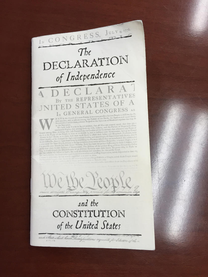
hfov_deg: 48.2
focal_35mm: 29
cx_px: 104
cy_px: 138
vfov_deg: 61.7
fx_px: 232
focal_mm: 4.15
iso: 32
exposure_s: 1/30
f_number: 2.2
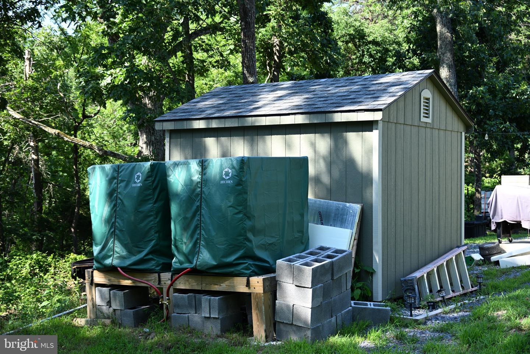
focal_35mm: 50
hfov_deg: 39.6
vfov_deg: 27.0
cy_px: 177
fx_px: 736
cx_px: 265
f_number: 5.6
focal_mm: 50
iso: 100
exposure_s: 1/80
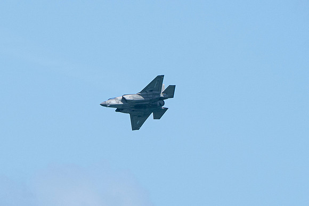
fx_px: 8554
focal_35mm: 996
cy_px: 126
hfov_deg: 2.1
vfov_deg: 1.4
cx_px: 130
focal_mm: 400
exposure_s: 1/1250
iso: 640
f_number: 10
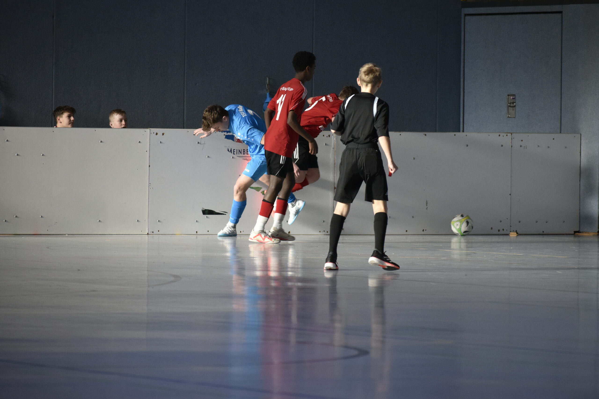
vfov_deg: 5.1
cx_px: 300
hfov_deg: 7.6
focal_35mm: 270
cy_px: 200
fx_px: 4492
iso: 1000
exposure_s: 1/250
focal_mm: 180
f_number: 5.3
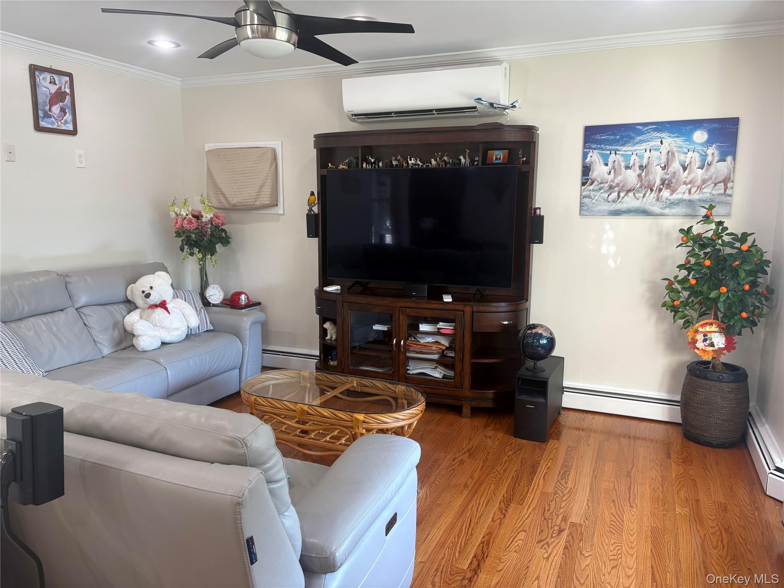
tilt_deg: -9.5
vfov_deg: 53.1
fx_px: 589
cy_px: 294
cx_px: 392
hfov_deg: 67.3
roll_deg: +0.3
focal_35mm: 26
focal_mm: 5.96
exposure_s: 1/60
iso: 125
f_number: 1.6
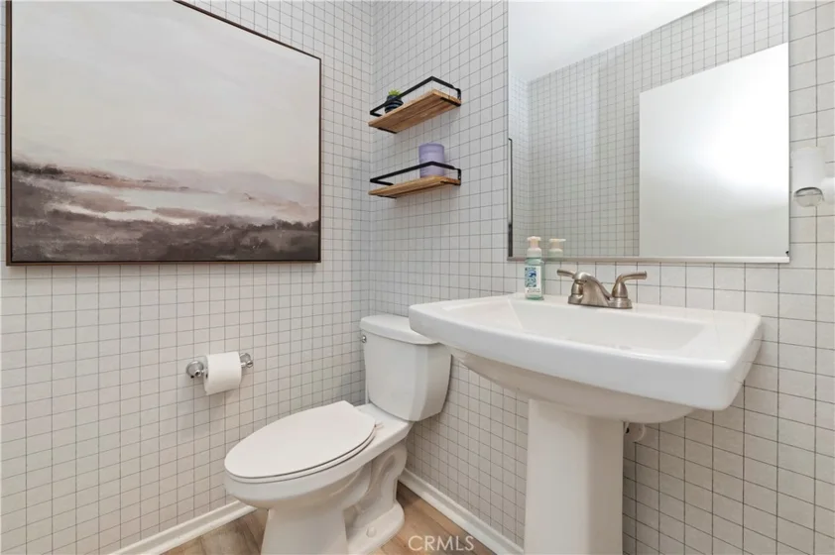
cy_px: 278
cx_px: 418
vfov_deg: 81.1
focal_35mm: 14
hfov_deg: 104.3
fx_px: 324
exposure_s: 1/6
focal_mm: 14
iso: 500
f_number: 10
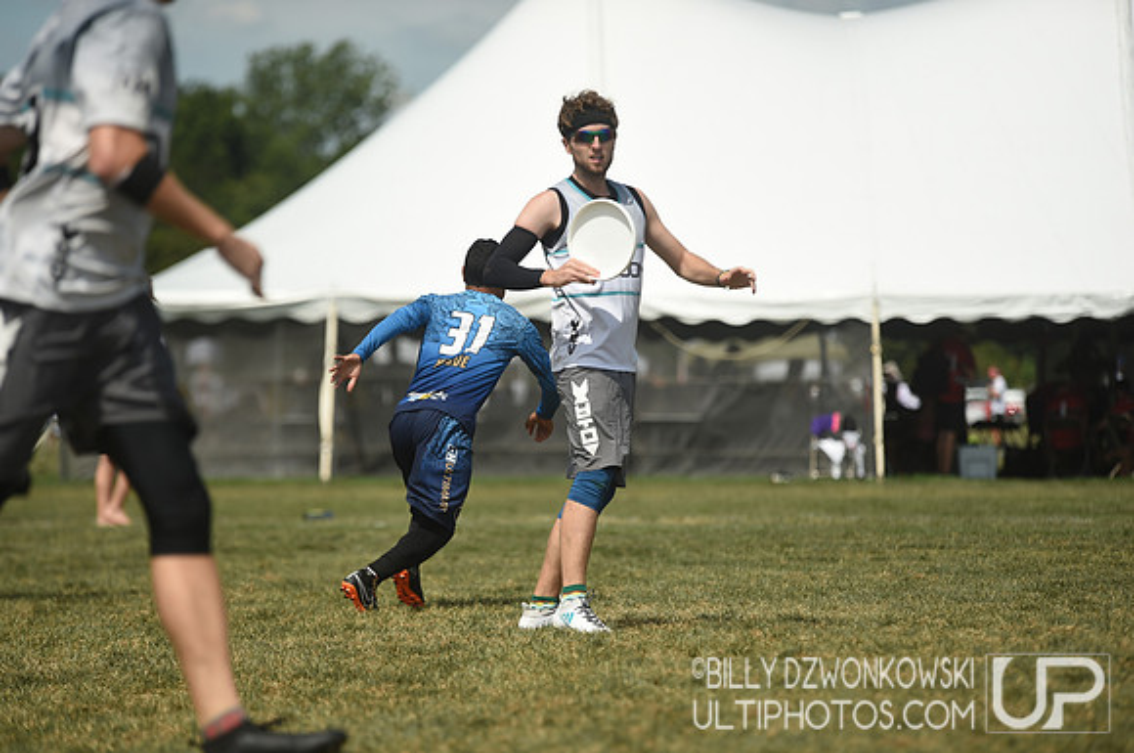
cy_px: 376
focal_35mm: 200
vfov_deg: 6.8
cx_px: 567
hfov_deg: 10.3
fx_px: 6291
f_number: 3.5
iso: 100
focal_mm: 200
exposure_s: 1/2000
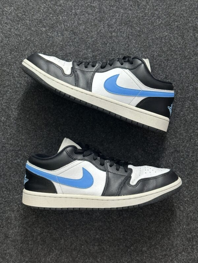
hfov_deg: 30.3
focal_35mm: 48
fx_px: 366
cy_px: 132
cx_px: 99
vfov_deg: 39.6
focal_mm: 6.86
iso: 250
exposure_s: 1/40
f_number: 1.78
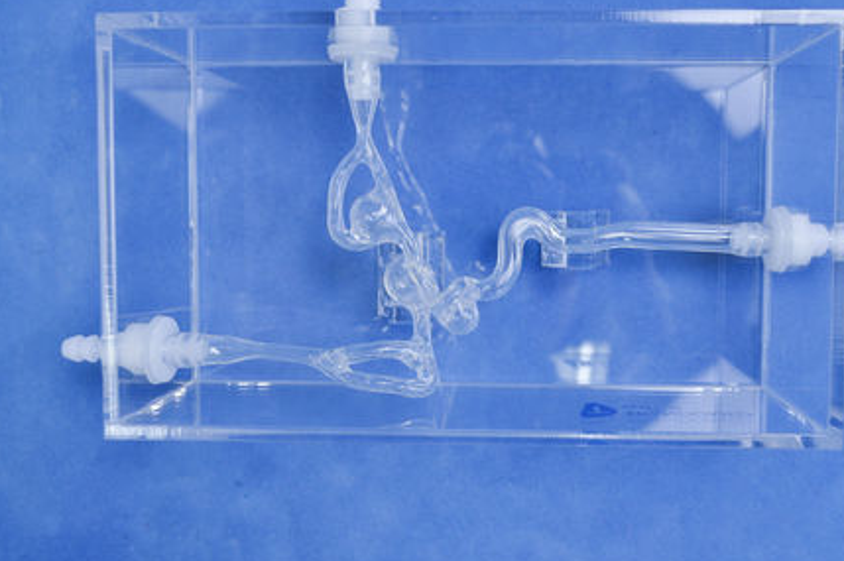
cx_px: 484
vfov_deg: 37.7
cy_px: 252
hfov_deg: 54.3
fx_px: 820
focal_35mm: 35
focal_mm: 20
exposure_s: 1/60
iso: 640
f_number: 5.6
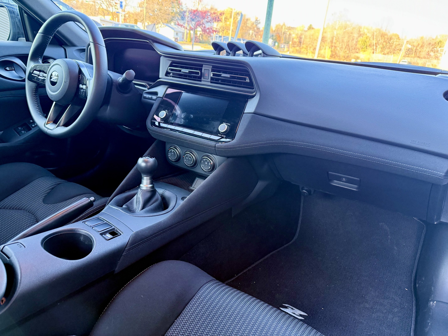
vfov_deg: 56.8
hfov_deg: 71.6
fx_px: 311
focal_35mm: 24
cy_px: 168
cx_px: 224
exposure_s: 1/60
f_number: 1.78
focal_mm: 6.76
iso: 400
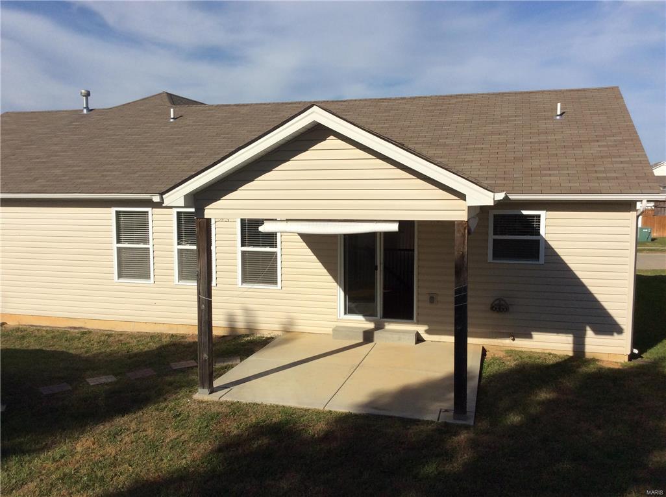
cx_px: 333
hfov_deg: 56.9
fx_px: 615
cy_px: 248
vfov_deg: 44.0
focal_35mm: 32
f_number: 2.4
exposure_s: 1/2725
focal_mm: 3.3
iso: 32
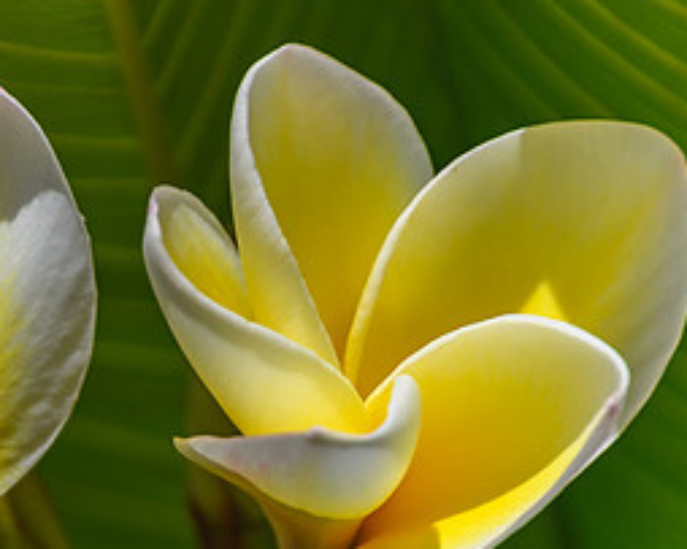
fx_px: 31016
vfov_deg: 1.0
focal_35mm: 1526
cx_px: -104
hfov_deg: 1.3
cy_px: 542
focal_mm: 400
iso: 80
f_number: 6.3
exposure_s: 1/1000
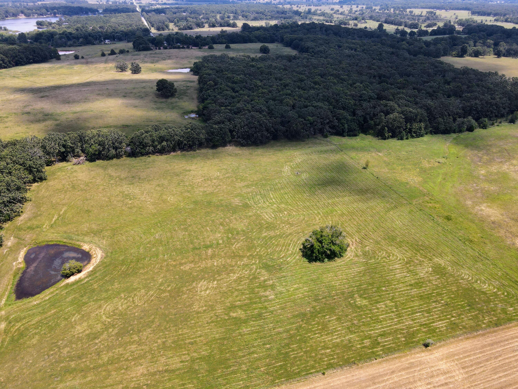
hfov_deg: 71.6
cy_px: 194
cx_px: 259
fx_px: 359
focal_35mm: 24
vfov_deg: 56.8
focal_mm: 4.5
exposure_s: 1/400
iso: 100
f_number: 2.8
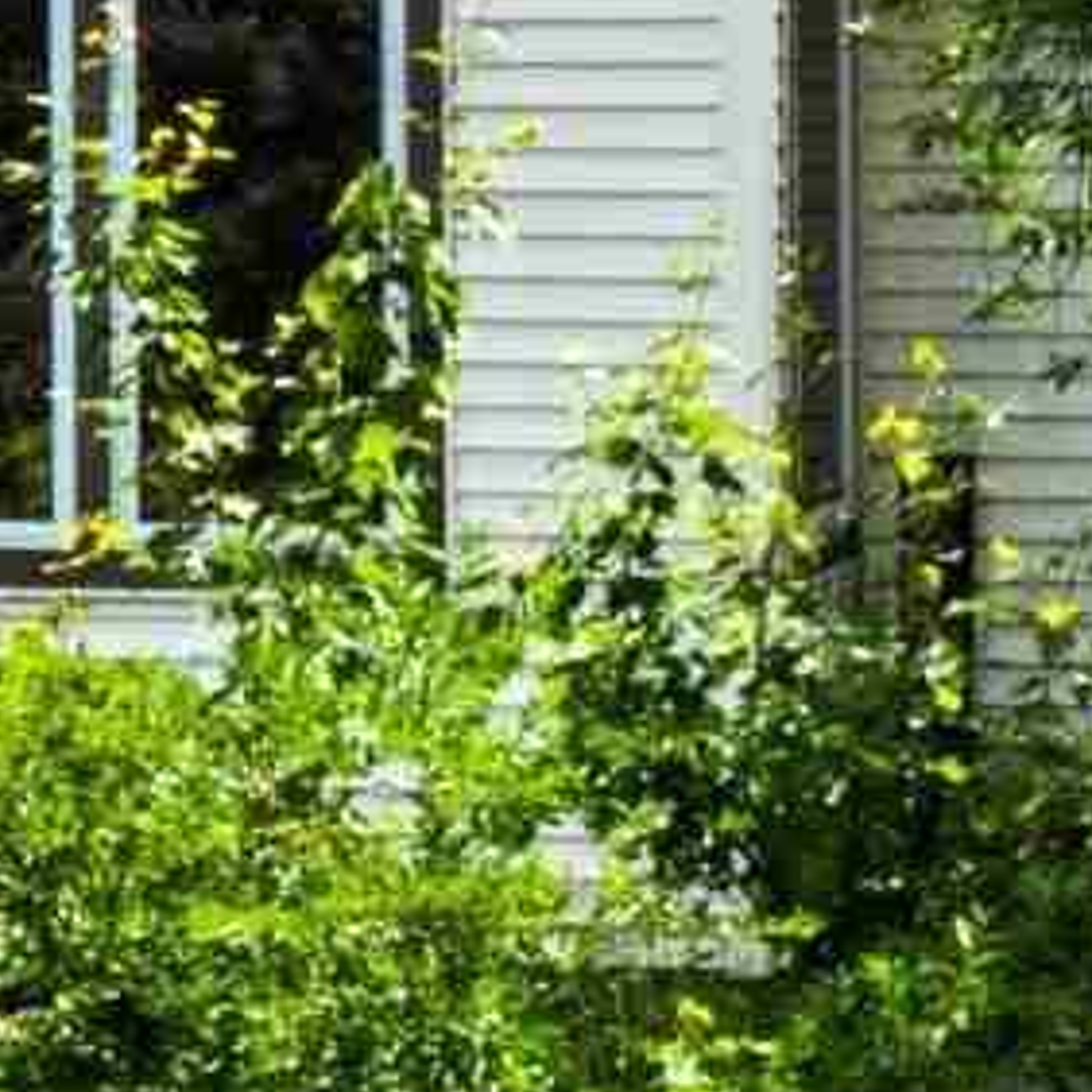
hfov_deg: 6.8
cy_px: 21
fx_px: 9244
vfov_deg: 6.7
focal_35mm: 259
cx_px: 461
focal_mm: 10.26
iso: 400
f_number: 11
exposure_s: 1/320
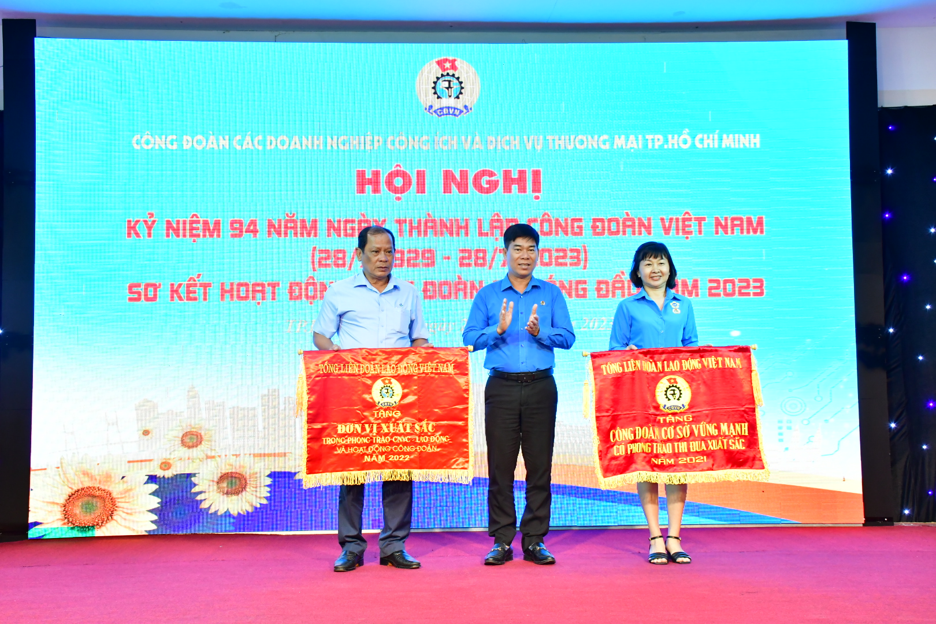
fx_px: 1170
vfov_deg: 29.9
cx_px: 468
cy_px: 312
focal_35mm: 45
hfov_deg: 43.6
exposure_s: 1/80
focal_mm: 30
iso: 2000
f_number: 8
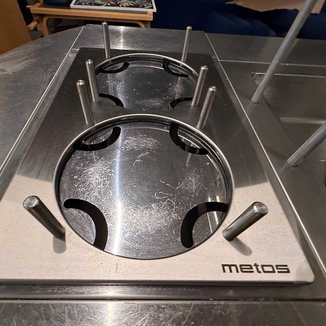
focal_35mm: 18
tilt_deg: -50.9
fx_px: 192
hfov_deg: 80.5
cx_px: 148
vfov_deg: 80.6
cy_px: 174
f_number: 2.2
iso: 160
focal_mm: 2.22
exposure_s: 1/50
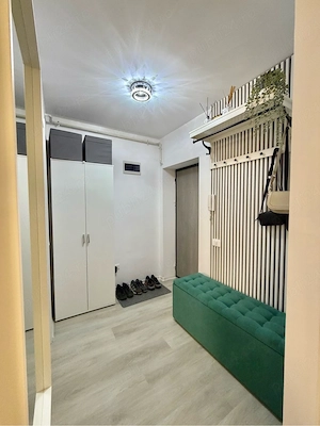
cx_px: 160
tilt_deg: -2.3
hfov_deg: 85.7
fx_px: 173
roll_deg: +0.0
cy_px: 213
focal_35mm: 14
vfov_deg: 102.1
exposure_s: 1/50
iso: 250
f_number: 2.2
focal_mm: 2.22
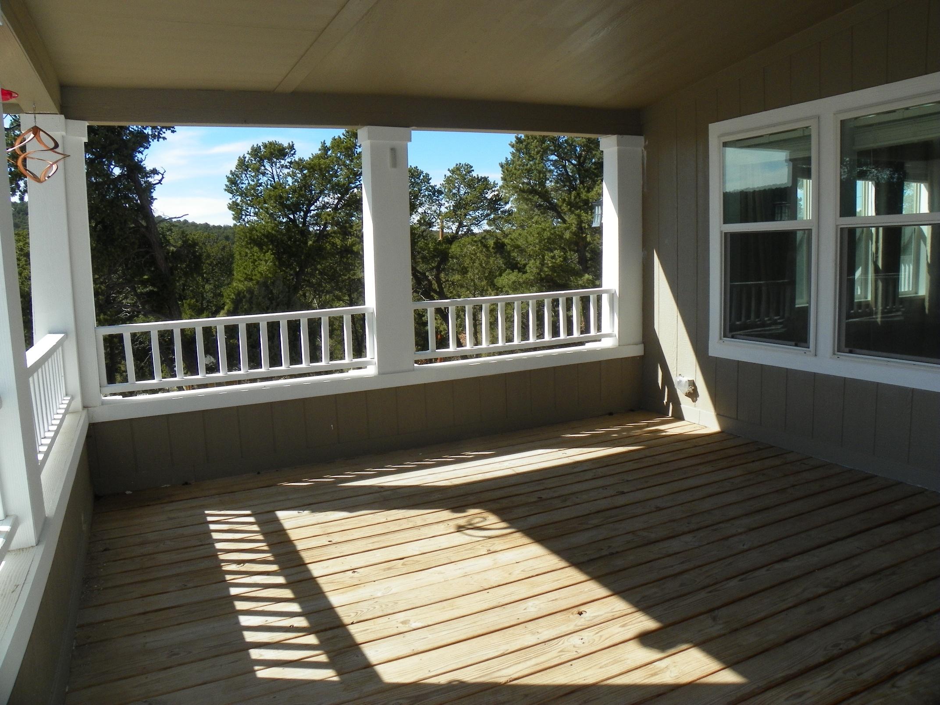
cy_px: 352
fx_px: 706
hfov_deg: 67.3
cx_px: 470
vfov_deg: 53.1
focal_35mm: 26
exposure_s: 1/125
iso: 64
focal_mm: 4.6
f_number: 8
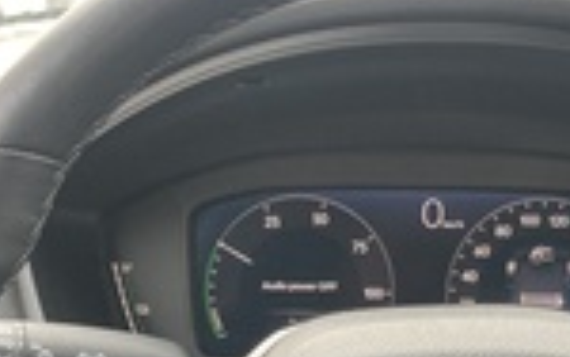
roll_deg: -2.2
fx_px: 1290
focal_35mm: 83
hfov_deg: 24.8
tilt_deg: -21.4
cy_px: 480
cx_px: 353
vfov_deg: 15.0
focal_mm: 3.99
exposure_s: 1/121
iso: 64
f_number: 1.8
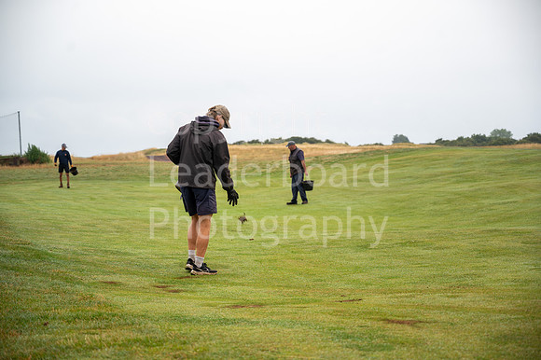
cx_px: 270
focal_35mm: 70
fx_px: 1051
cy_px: 180
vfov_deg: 19.4
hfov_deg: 28.9
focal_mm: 70
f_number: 4
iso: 160
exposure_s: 1/125
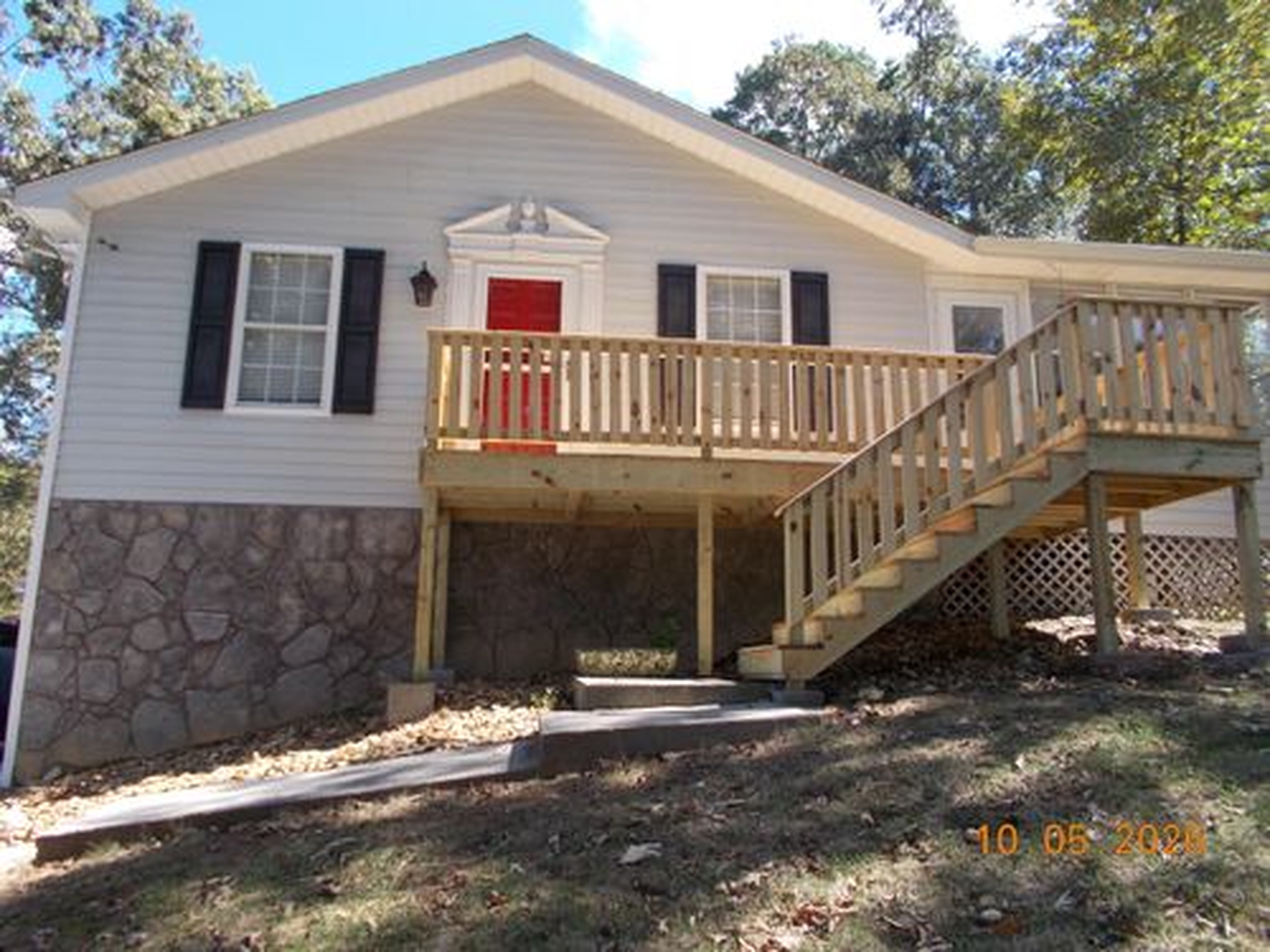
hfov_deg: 67.3
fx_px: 954
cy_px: 476
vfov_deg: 53.1
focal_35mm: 26
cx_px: 635
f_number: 3.2
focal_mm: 4.6
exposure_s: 1/200
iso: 80
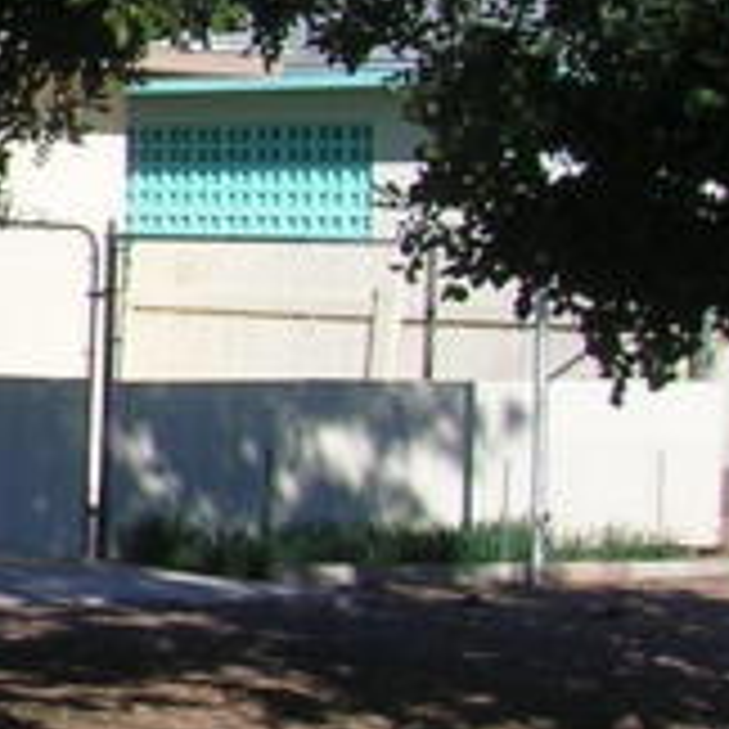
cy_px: 162
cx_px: -1368
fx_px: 4527
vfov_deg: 9.2
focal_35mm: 190
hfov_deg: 8.0
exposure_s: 1/544
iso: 50
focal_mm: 5.7
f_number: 4.9
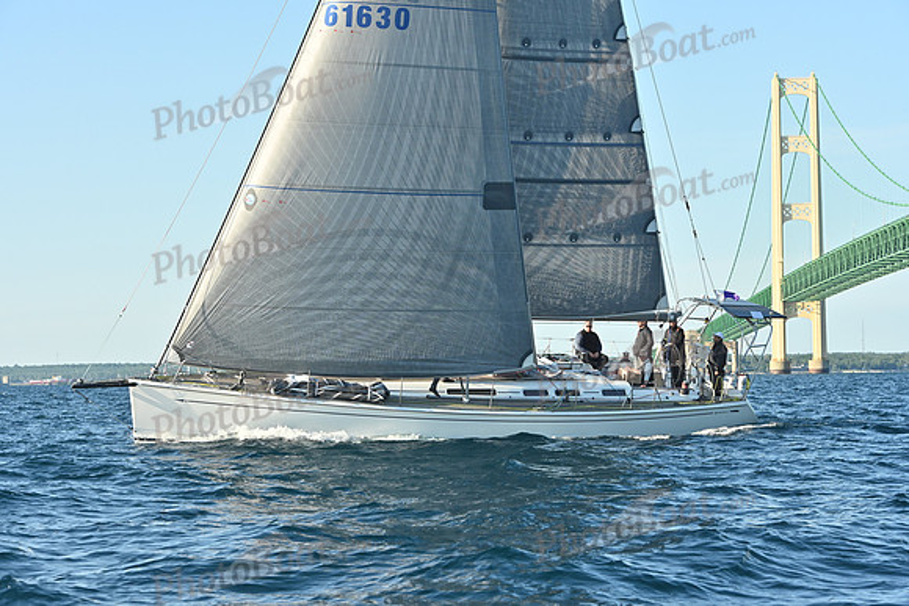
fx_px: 2525
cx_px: 454
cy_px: 303
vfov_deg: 13.7
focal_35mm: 100
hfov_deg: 20.4
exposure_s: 1/1250
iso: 800
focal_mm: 100
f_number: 8
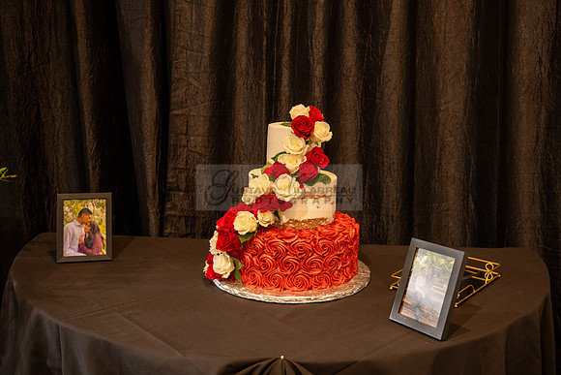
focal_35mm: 38
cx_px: 317
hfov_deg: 50.8
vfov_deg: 35.3
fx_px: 589
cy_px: 181
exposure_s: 1/100
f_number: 2.8
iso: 800
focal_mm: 32
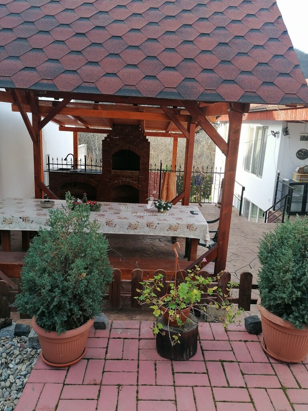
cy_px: 206
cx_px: 154
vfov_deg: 61.7
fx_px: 344
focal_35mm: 29
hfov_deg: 48.2
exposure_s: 1/134
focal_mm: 4.75
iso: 50
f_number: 1.8
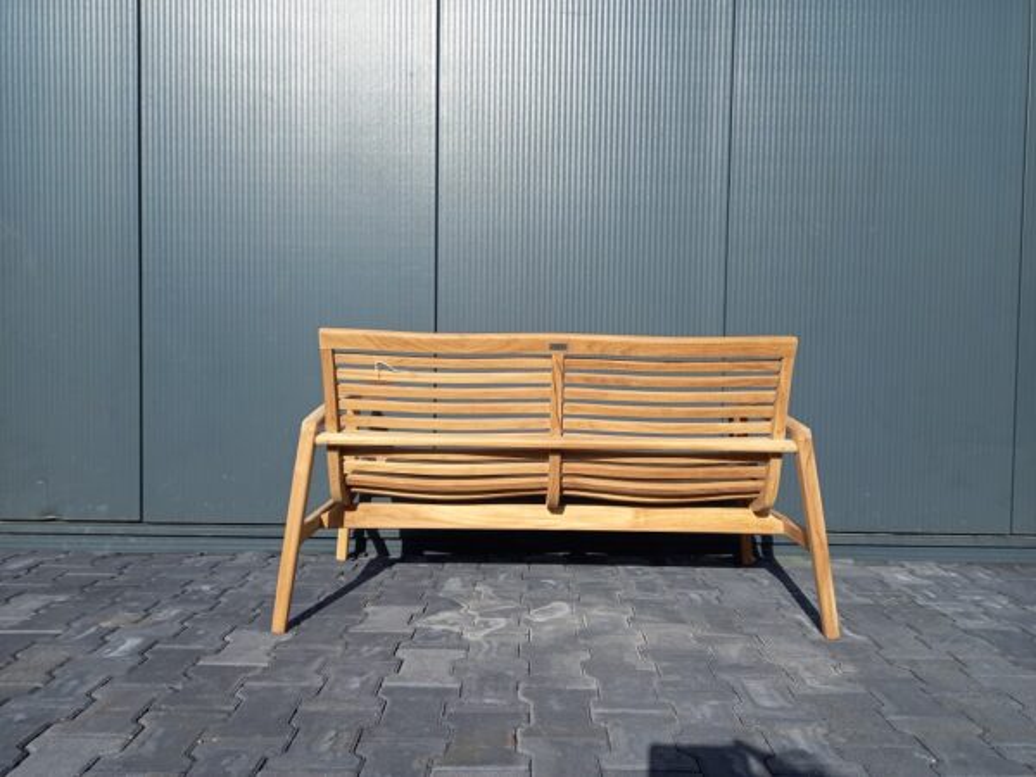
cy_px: 388
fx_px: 748
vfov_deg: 54.9
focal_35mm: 25
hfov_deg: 69.4
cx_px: 518
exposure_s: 1/860
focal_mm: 4.6
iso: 32
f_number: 2
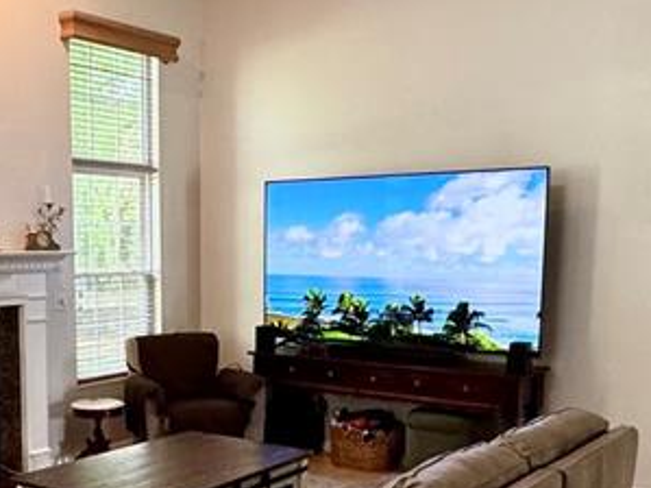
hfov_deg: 38.7
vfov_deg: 29.8
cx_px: 168
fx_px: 902
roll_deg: +0.2
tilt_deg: -5.6
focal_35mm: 48
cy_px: 359
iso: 250
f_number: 2.2
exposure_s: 1/120
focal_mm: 2.22
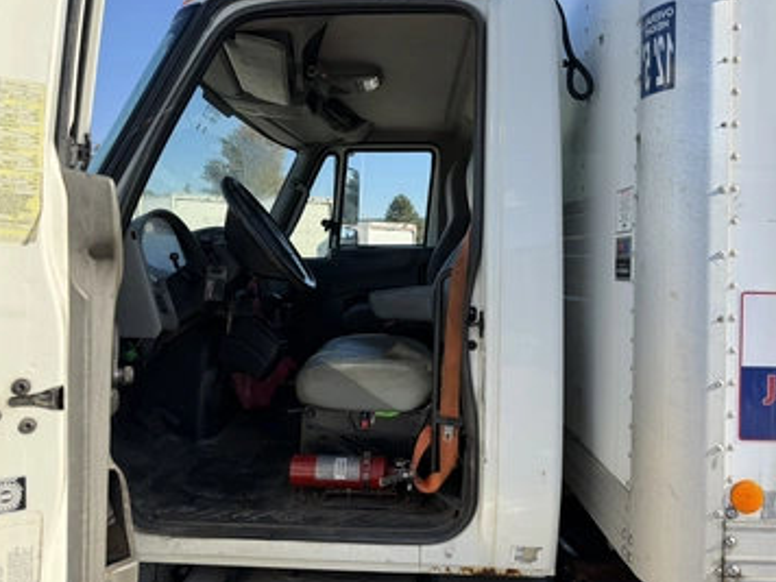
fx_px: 605
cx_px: 392
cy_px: 262
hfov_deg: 65.3
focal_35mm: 27
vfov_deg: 51.3
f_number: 1.78
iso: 80
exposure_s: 1/2445
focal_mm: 6.76
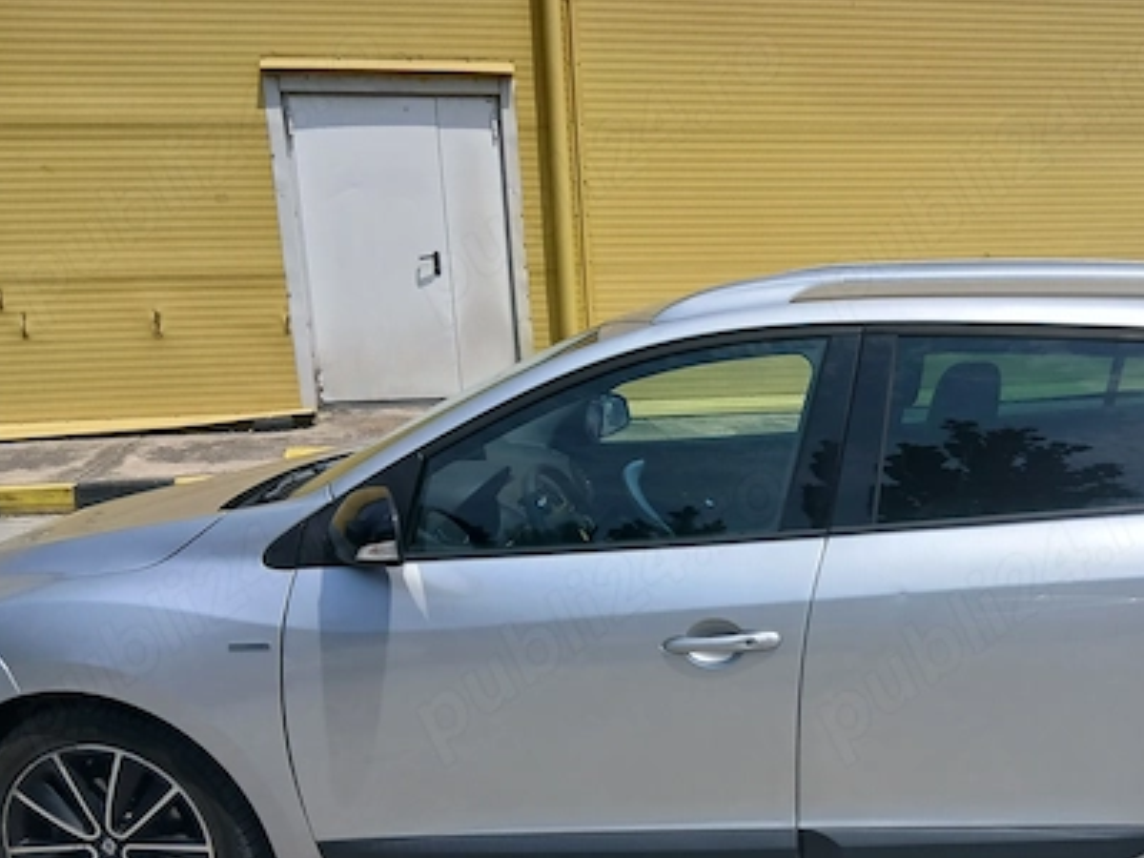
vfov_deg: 36.0
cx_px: 798
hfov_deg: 46.8
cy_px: 638
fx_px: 1289
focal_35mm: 39
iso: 20
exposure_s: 1/1203
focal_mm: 3.98
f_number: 1.8
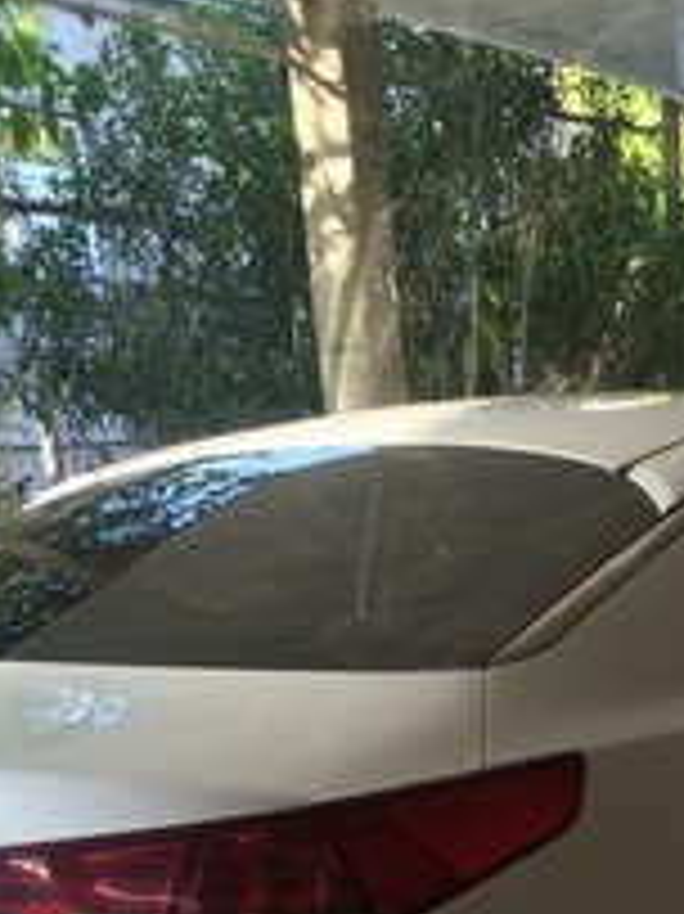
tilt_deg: -18.0
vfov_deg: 24.8
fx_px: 1873
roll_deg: +2.7
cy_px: 1094
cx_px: 788
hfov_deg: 19.6
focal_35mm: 71
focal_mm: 4.15
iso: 32
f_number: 2.2
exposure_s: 1/100
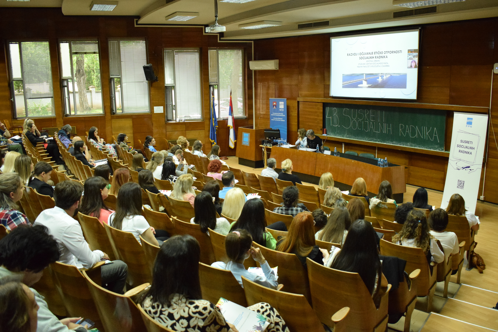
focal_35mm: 33
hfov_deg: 57.2
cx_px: 249
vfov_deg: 40.0
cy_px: 166
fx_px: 456
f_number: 5
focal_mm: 22
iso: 4000
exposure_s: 1/125
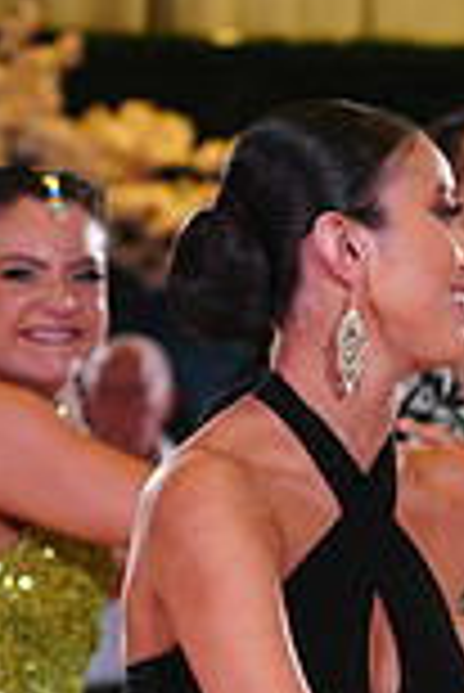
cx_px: 673
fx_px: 6404
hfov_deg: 4.1
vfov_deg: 6.1
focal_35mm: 332
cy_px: 1040
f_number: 4
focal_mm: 88
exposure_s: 1/400
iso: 1600
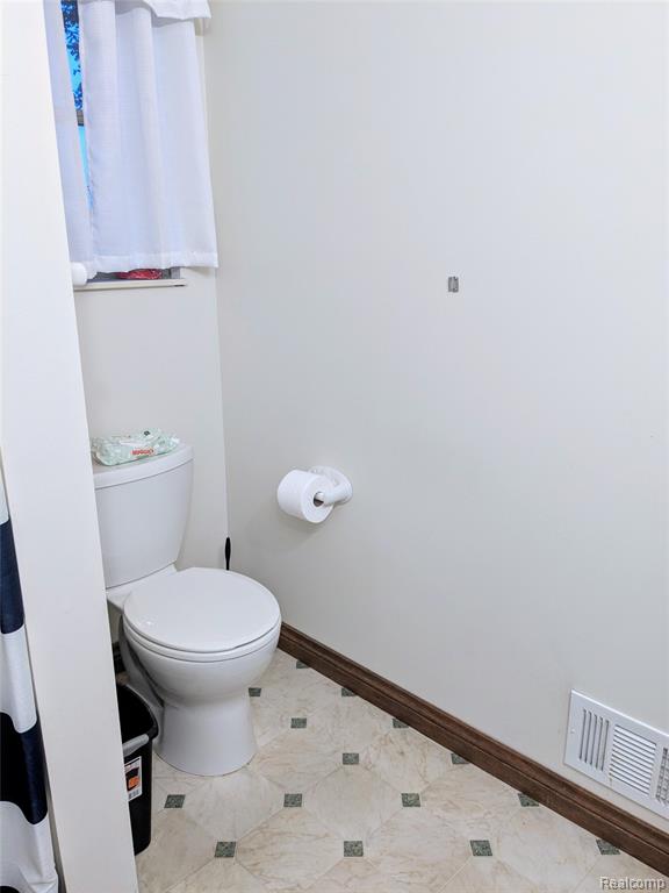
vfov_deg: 65.3
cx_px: 334
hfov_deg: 51.4
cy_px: 446
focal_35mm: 27
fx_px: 696
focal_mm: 4.38
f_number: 1.73
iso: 43
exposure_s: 1/40
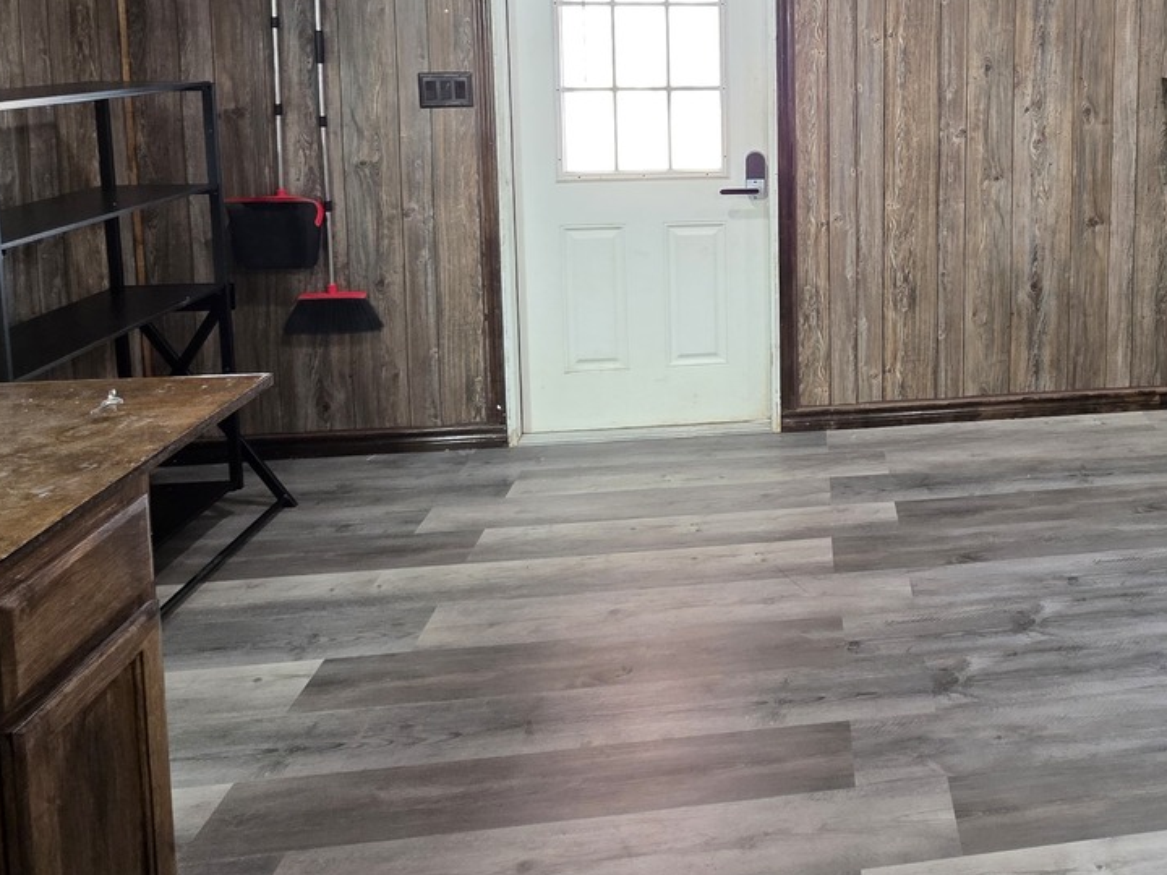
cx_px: 937
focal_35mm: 26
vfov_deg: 48.3
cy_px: 110
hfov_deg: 61.6
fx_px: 877
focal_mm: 2.2
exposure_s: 1/60
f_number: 1.9
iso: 320
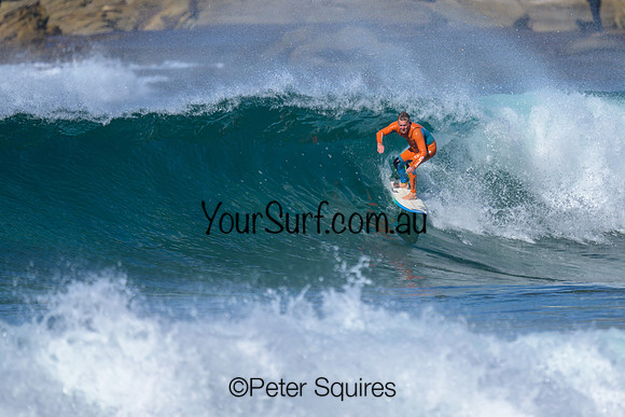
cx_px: 363
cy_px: 181
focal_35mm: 1100
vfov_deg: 1.3
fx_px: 19100
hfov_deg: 1.9
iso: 220
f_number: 6.3
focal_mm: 800
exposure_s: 1/2000
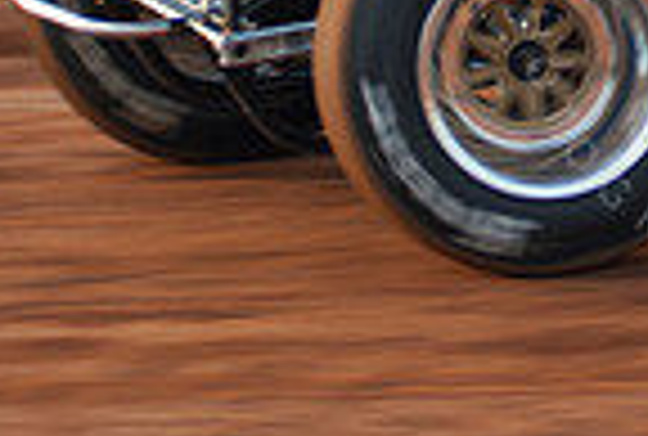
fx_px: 8703
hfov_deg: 4.3
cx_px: 788
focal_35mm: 482
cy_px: -414
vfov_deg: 2.9
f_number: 2.8
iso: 250
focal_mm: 80
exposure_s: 1/500
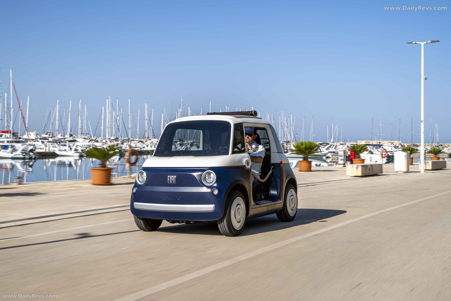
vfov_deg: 28.6
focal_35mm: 47
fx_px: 589
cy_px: 150
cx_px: 226
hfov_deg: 41.9
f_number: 10
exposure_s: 1/50
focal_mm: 47
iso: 64
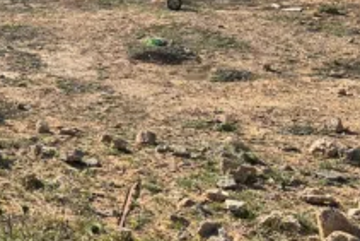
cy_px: -2
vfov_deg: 16.3
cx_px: -145
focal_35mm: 82
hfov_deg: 21.6
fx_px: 821
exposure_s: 1/4630
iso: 50
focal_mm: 5.7
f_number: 1.5
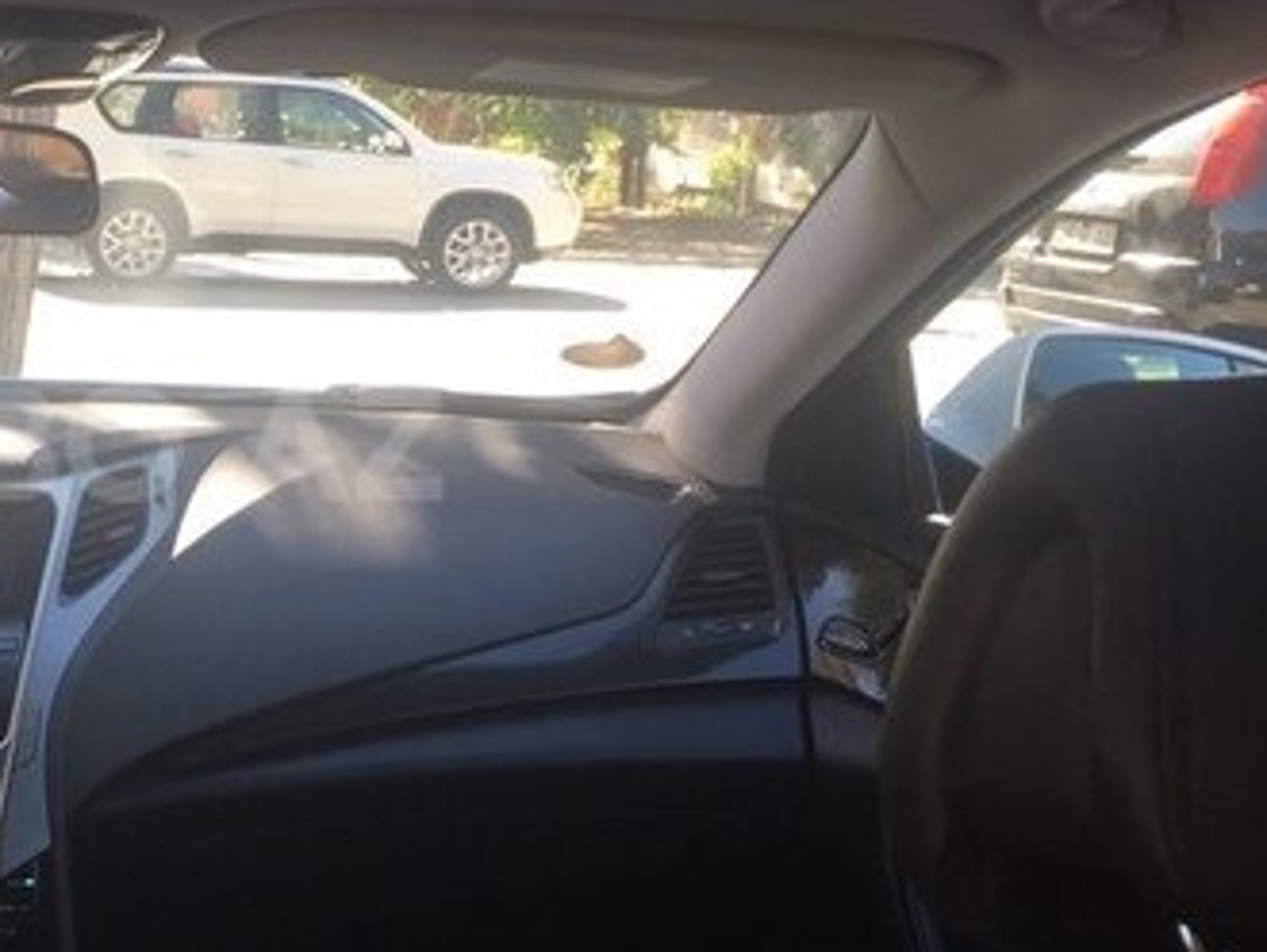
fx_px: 2124
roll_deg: -4.7
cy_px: 443
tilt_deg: -12.1
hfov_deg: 31.2
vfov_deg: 25.3
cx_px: 50
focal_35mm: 58
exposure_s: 1/106
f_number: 2.2
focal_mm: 4.15
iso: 32
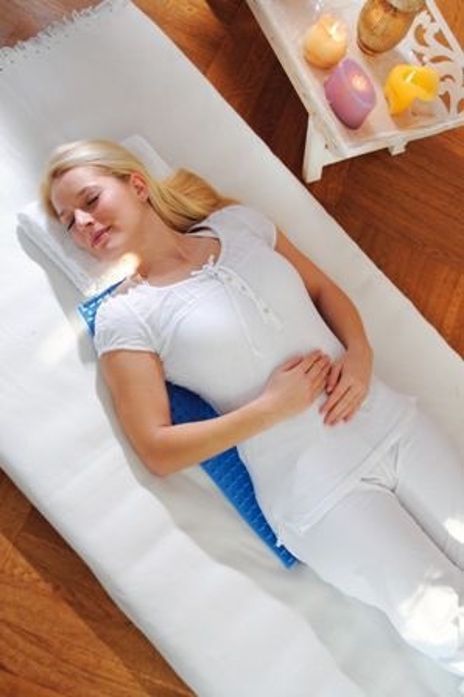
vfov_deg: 49.6
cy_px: 348
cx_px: 232
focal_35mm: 39
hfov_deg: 34.2
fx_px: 755
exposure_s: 1/100
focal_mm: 26
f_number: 4.5
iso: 400
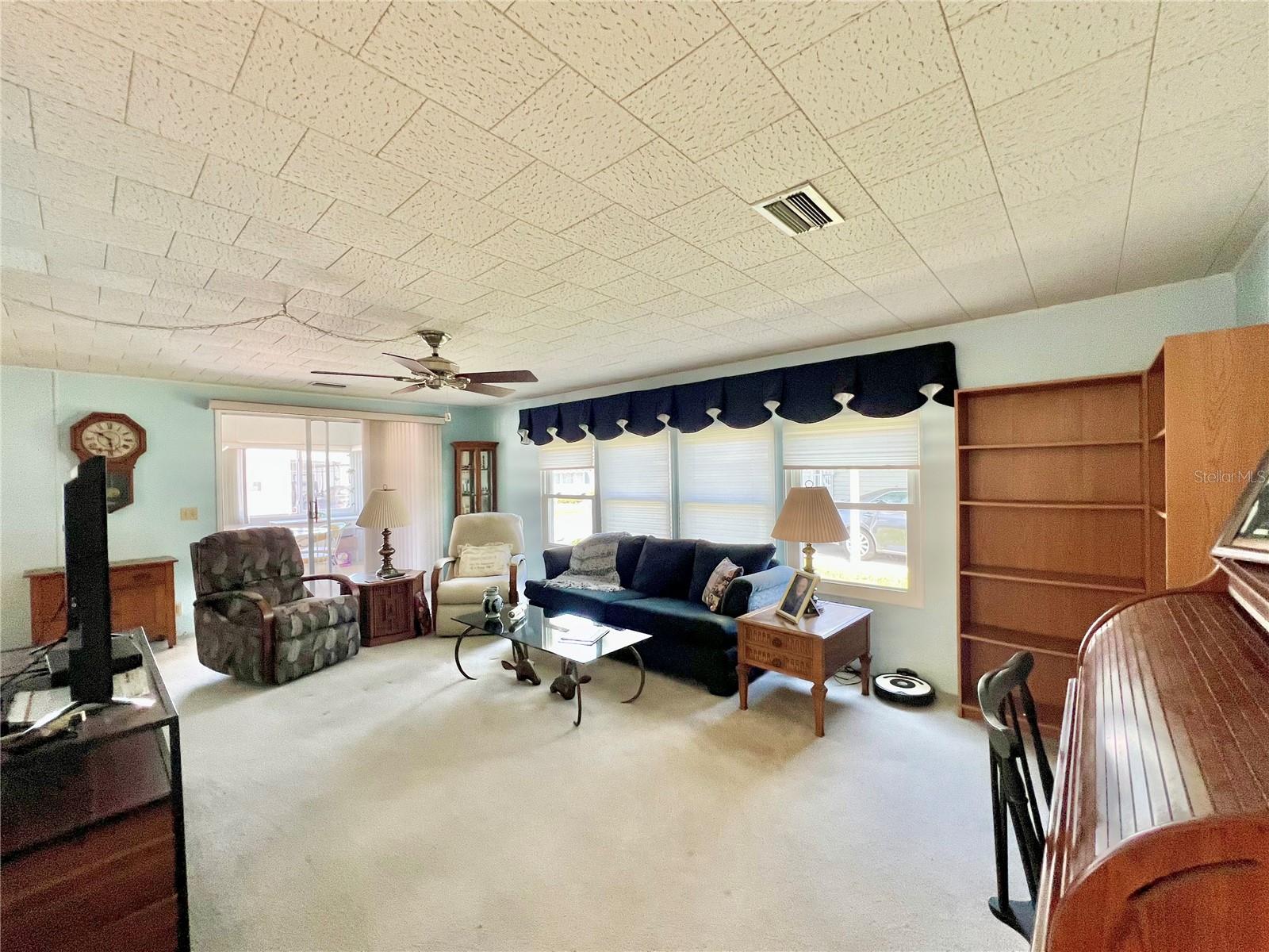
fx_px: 477
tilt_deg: -0.8
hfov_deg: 106.2
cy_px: 476
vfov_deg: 89.9
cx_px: 634
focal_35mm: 13
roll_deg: +0.8
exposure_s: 1/120
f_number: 1.8
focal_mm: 1.57
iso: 160
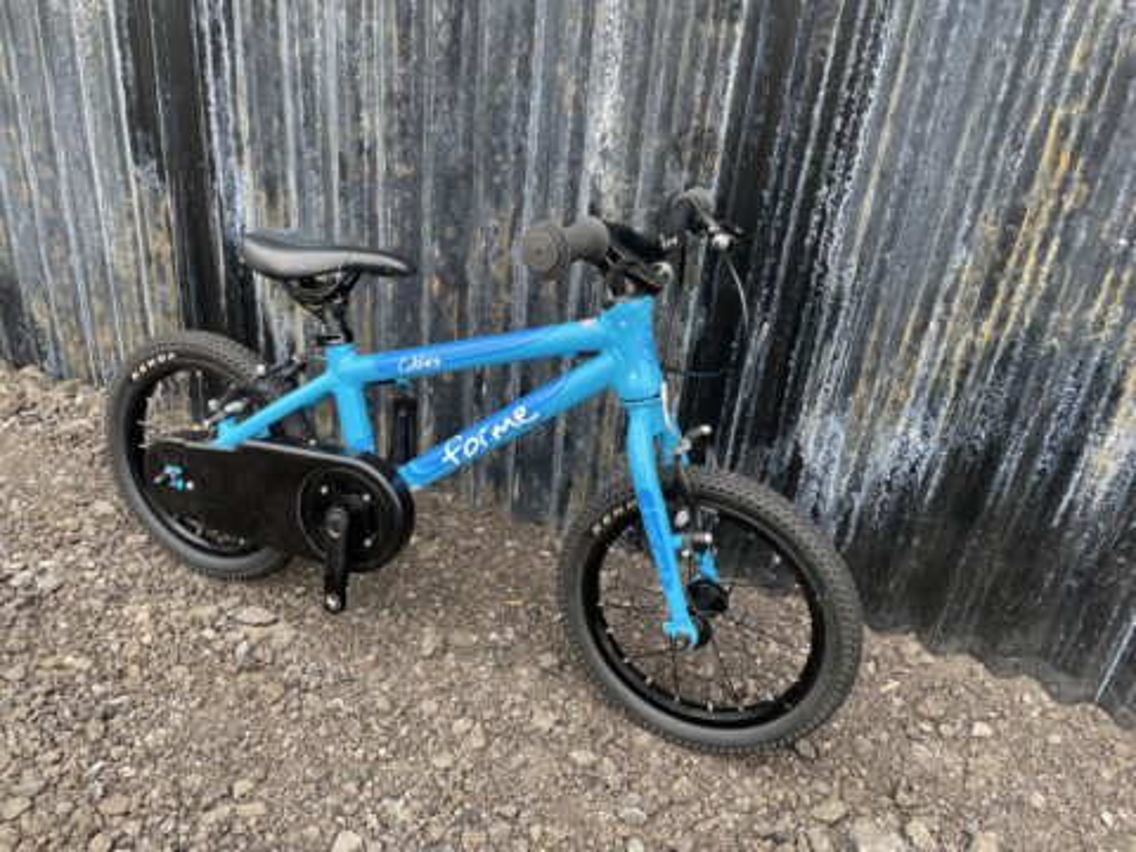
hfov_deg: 67.3
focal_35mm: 26
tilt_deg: -27.4
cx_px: 568
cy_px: 426
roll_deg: -6.7
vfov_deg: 53.1
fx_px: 853
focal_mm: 4.2
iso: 32
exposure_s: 1/251
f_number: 1.6
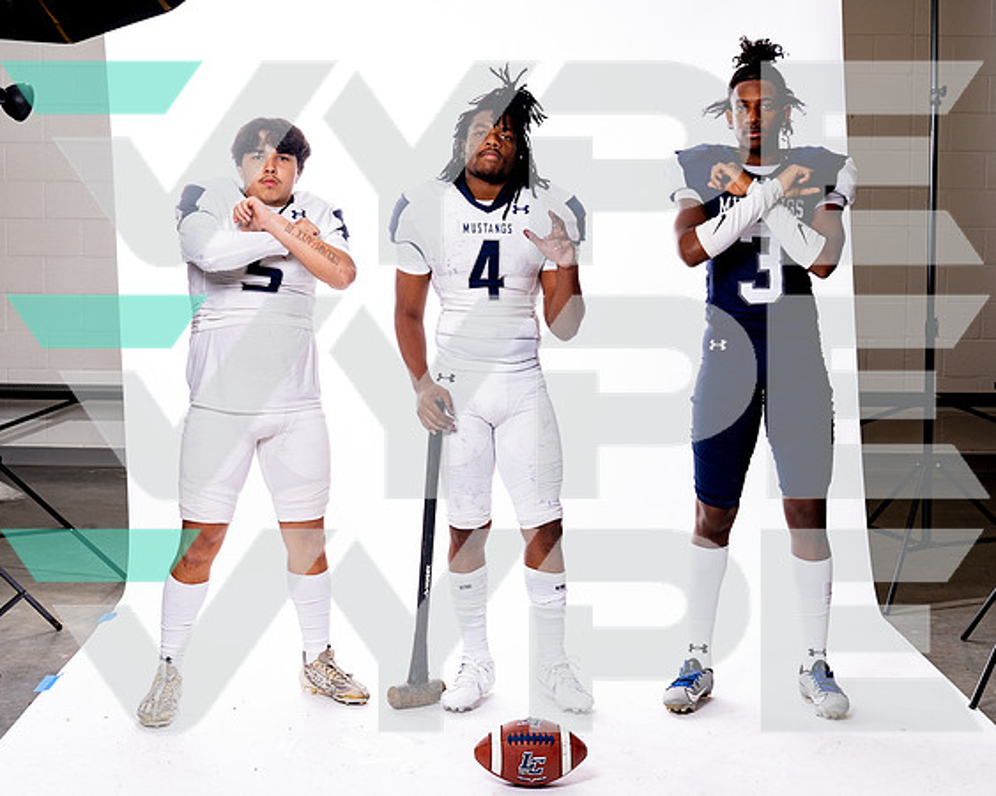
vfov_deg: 24.4
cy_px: 354
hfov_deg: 30.2
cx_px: 488
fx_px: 1844
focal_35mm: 63
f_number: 8
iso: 400
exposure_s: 1/250
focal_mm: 50
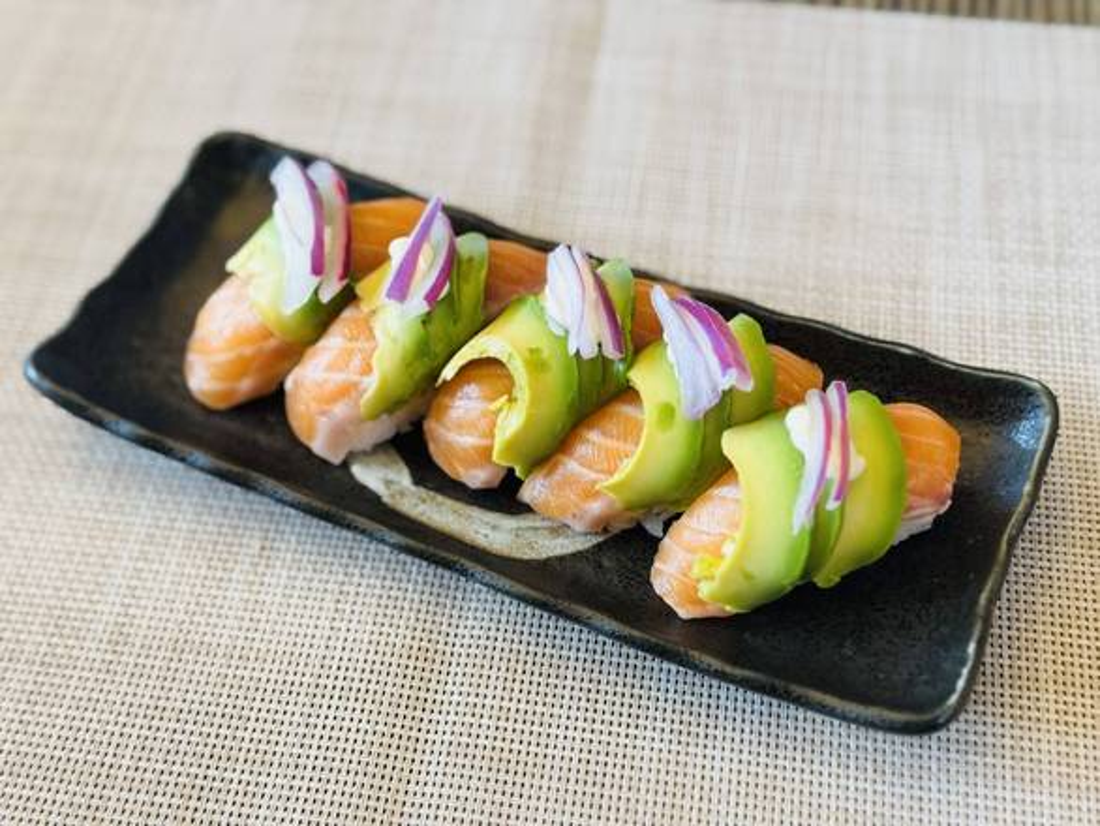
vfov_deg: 30.3
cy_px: 413
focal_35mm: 48
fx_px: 1526
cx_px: 550
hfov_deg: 39.6
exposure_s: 1/50
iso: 64
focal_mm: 6.76
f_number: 1.78
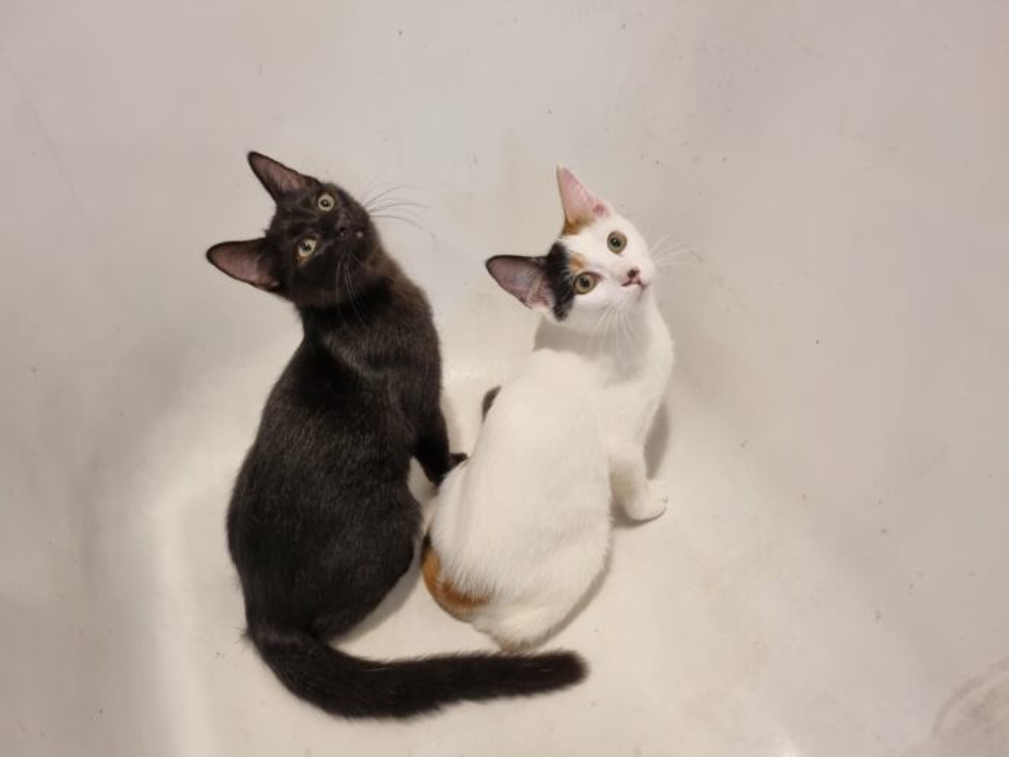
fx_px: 787
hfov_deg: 65.3
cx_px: 499
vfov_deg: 51.4
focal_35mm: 27
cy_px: 390
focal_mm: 5.4
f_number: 1.8
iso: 200
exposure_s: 1/50
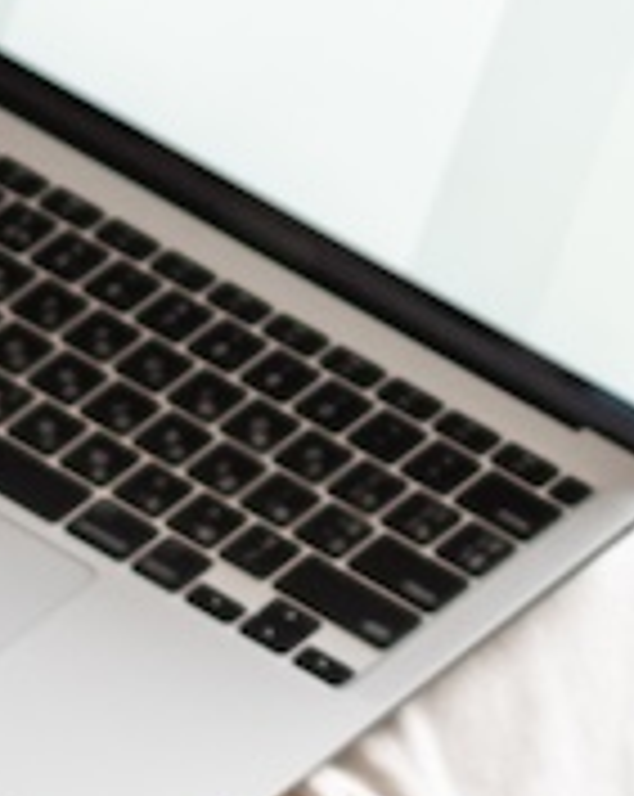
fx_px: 13733
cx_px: 576
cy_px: -169
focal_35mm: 584
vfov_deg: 3.3
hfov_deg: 2.6
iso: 400
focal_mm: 55
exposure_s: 1/125
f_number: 2
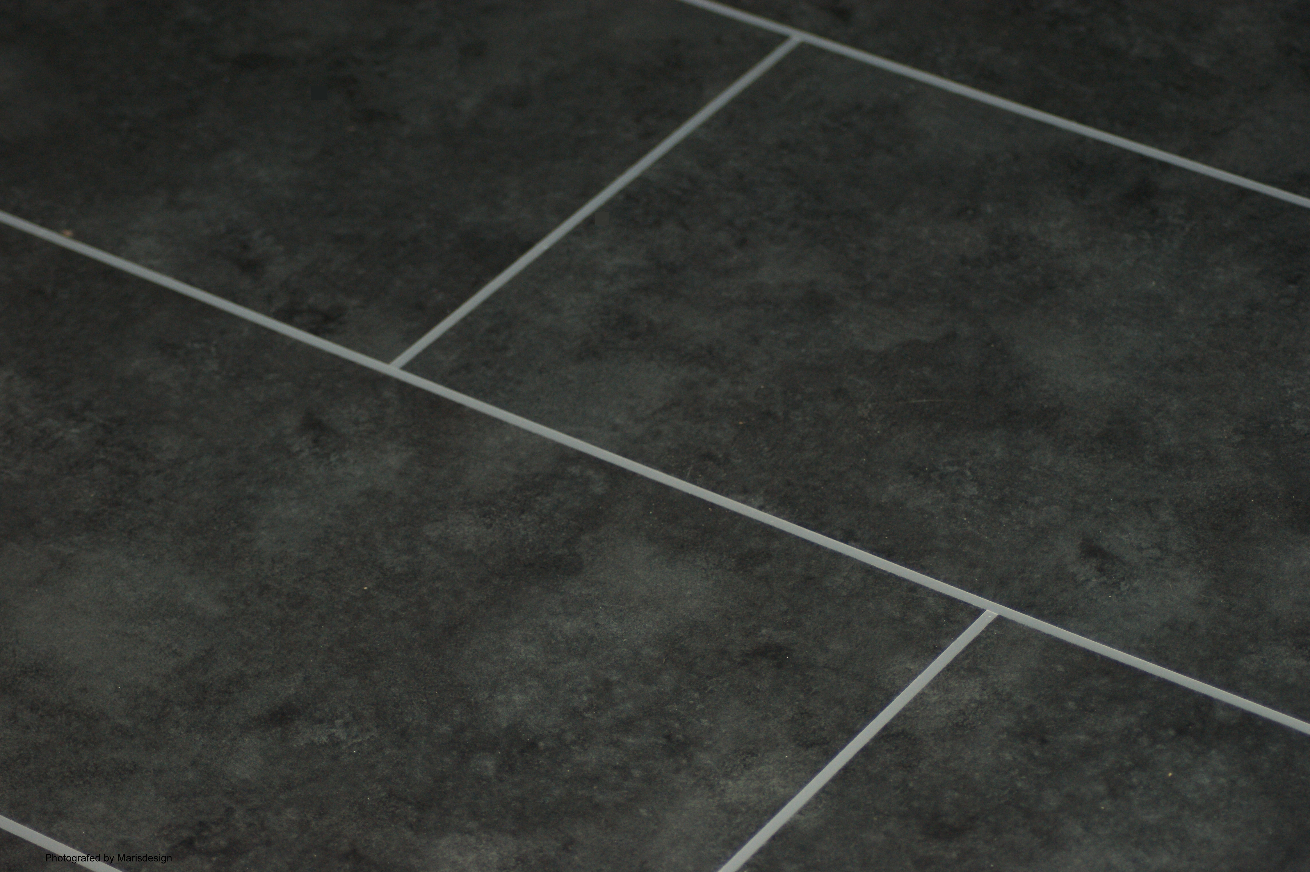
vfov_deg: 11.4
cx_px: 655
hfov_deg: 17.1
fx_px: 4364
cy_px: 436
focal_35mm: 120
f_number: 4
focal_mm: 80
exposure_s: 1/125
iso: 400
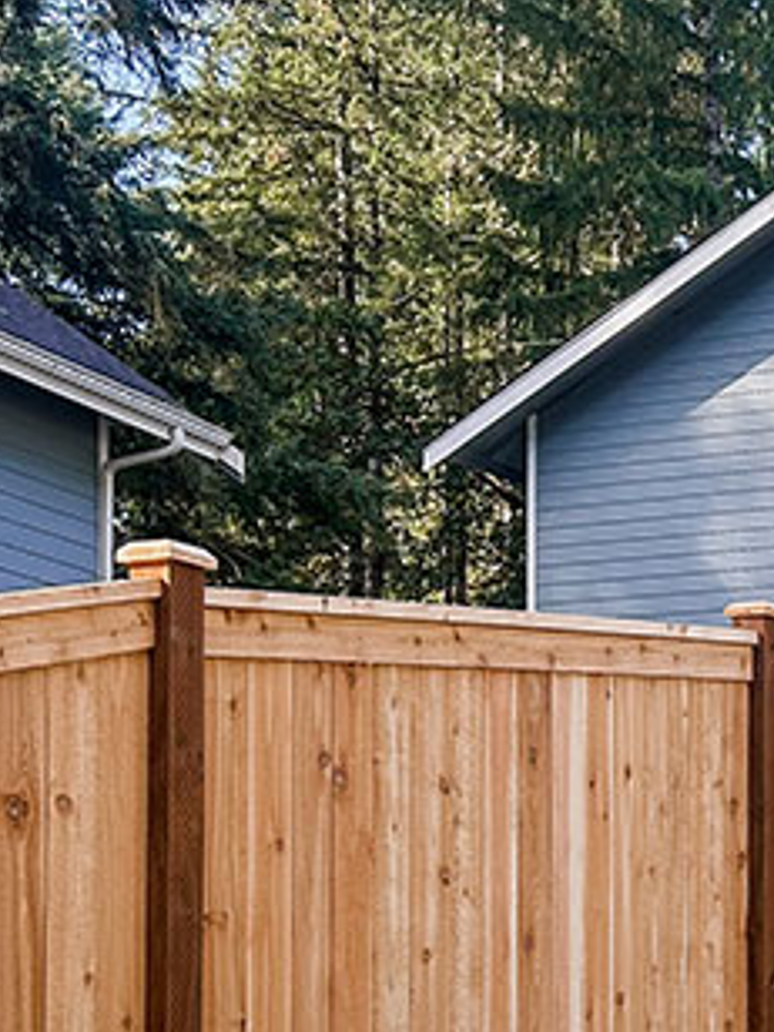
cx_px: 1179
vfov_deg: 20.7
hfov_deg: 15.1
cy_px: 1138
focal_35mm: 90
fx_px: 2683
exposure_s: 1/470
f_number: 1.5
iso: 50
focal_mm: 5.7
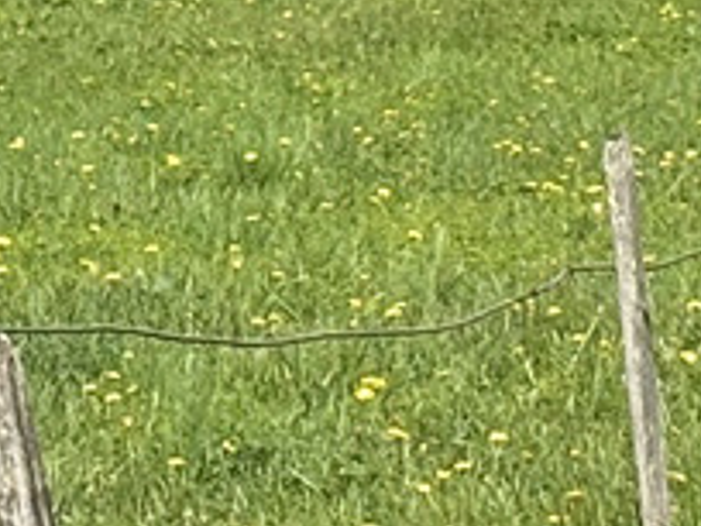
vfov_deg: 3.6
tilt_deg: +5.5
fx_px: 8262
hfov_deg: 4.9
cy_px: -1004
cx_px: 485
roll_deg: +0.6
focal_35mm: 408
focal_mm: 5.96
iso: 32
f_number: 1.6
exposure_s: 1/3448
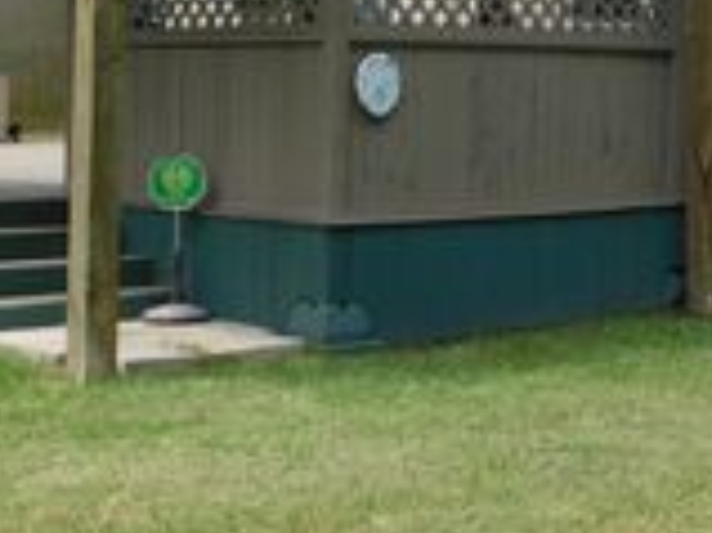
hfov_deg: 22.2
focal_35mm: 88
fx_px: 1809
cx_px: 470
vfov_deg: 16.4
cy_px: -16
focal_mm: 4.9
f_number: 3.2
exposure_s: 1/800
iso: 125
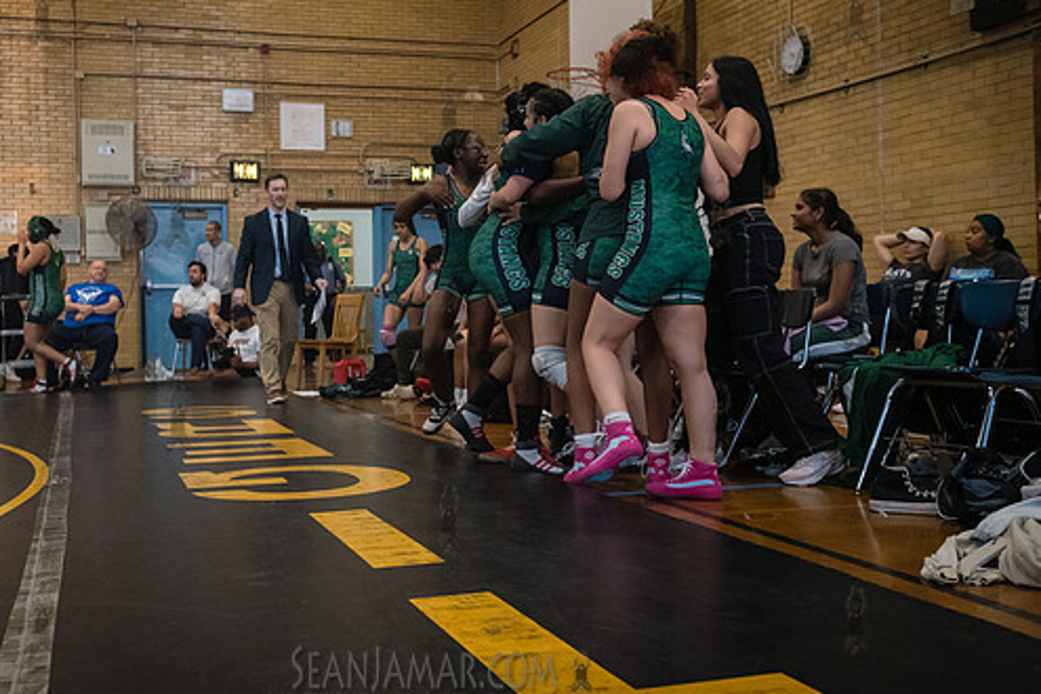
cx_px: 448
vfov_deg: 32.6
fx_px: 1185
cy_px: 312
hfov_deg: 47.3
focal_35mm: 41
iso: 5000
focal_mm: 35
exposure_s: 1/320
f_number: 4
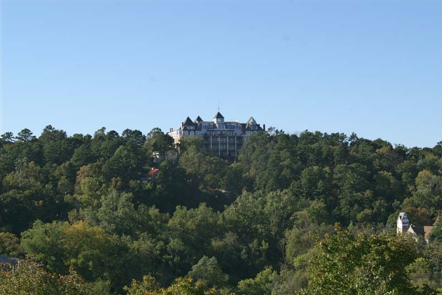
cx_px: 223
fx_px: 933
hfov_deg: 26.7
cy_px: 146
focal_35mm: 76
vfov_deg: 17.9
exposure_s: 1/200
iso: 100
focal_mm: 50
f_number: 11
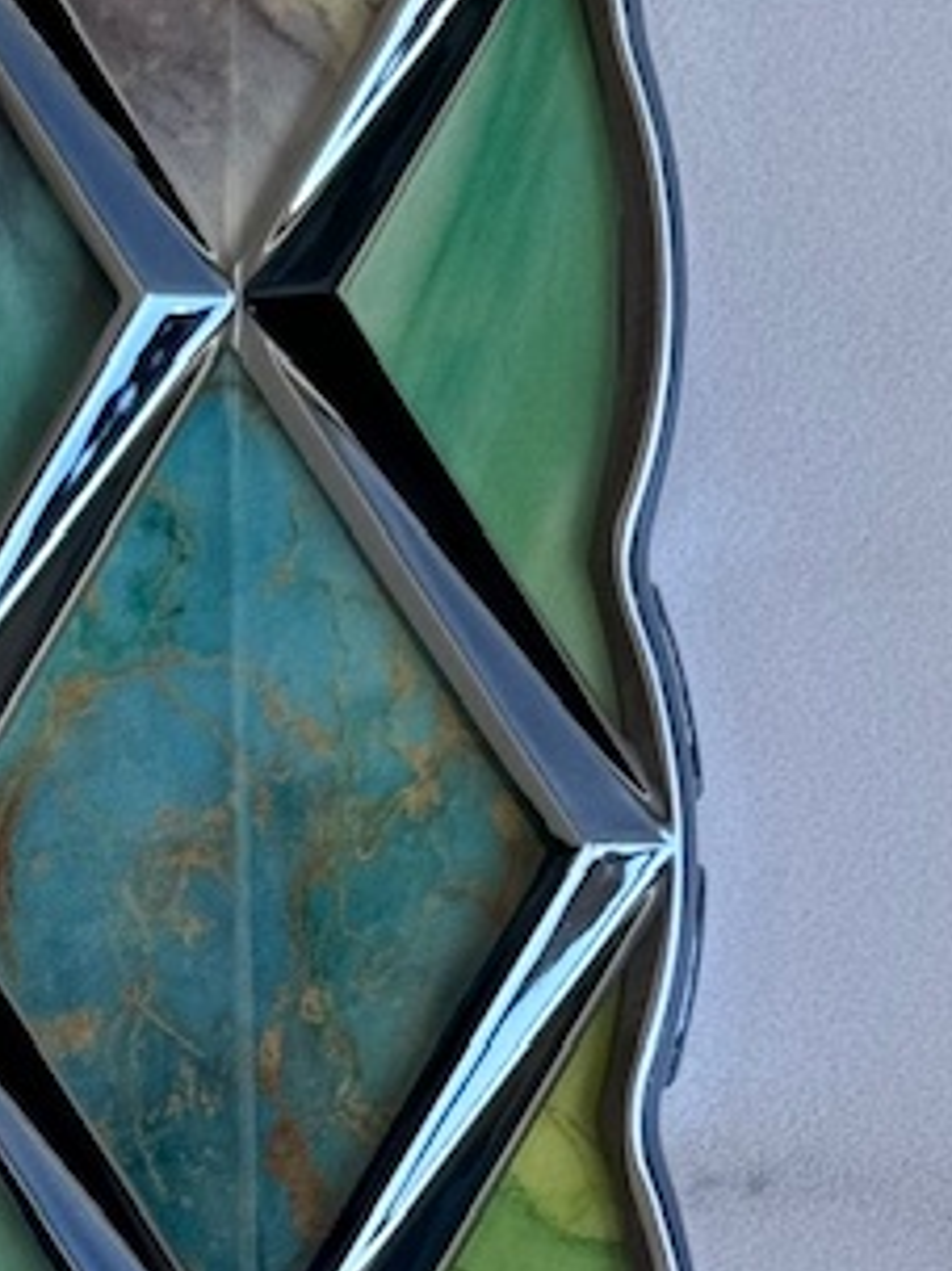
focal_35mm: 203
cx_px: -315
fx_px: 7449
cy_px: 1187
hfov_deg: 7.2
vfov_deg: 9.7
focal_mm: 6.76
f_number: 1.78
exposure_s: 1/1076
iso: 64
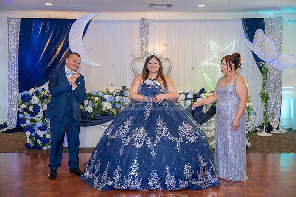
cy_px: 98
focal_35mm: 47
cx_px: 148
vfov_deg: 28.7
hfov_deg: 41.9
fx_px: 387
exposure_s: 1/200
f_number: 2.8
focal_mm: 47
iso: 1000
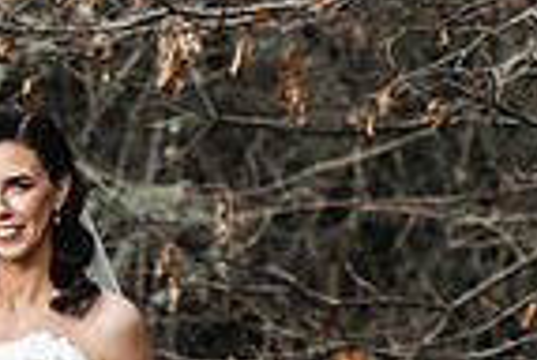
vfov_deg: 3.2
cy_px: 819
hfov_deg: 4.8
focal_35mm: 426
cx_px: 150
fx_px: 6368
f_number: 2.8
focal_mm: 70
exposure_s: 1/320
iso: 640
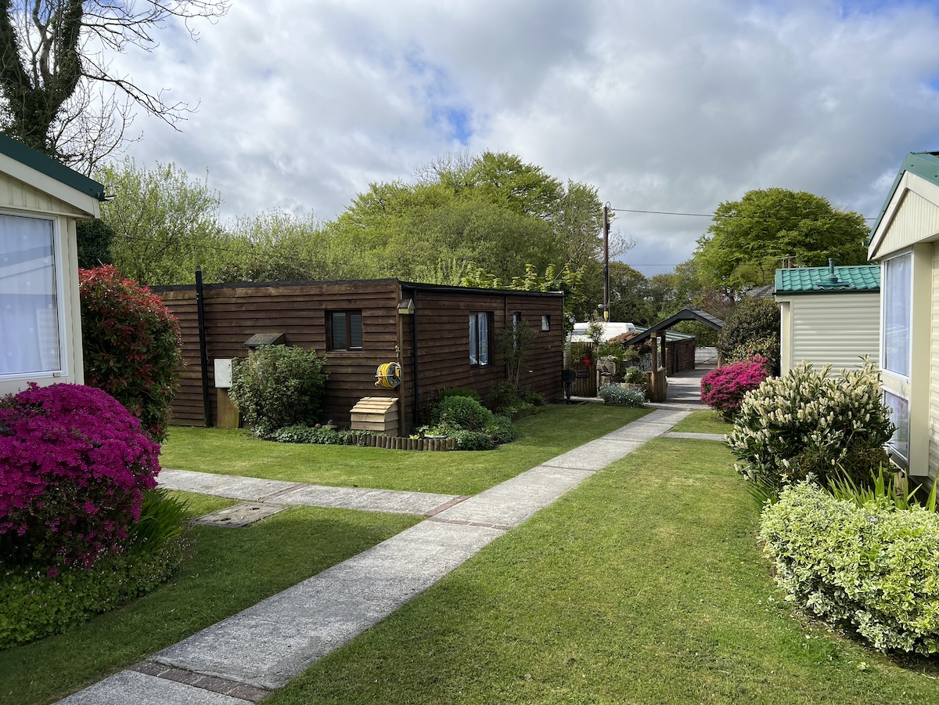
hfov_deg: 67.3
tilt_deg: -3.0
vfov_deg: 53.1
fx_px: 705
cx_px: 470
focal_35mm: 26
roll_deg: +1.0
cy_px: 352
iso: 50
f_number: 1.5
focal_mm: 5.7
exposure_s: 1/4115
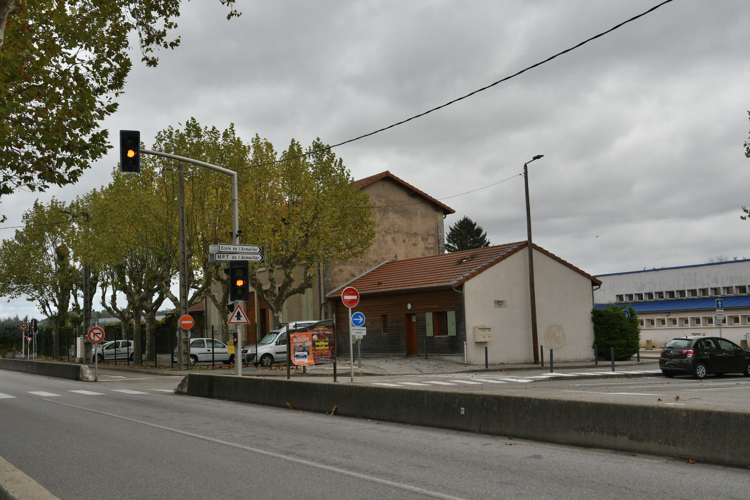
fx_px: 937
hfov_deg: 43.6
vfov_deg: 29.9
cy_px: 250
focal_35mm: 45
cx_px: 375
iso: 400
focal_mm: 30
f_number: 6.3
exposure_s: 1/800
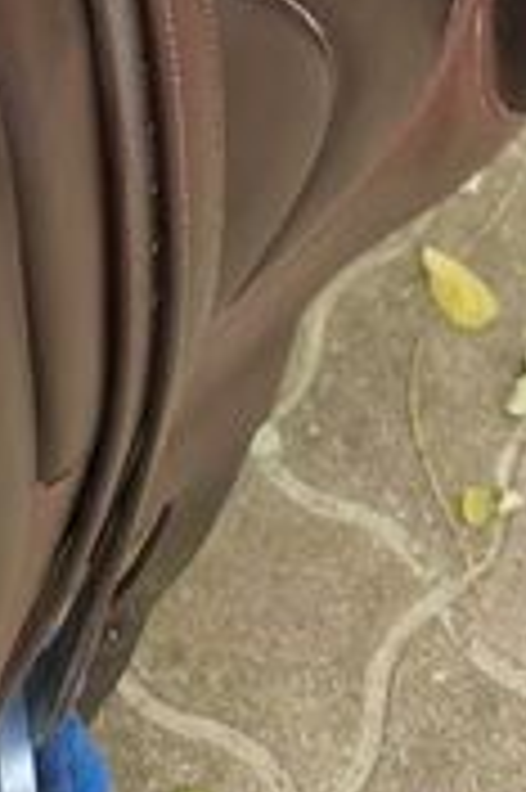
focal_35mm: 87
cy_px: -454
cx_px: 265
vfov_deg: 19.7
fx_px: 1910
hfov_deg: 15.7
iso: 80
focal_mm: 5.4
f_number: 1.8
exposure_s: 1/180
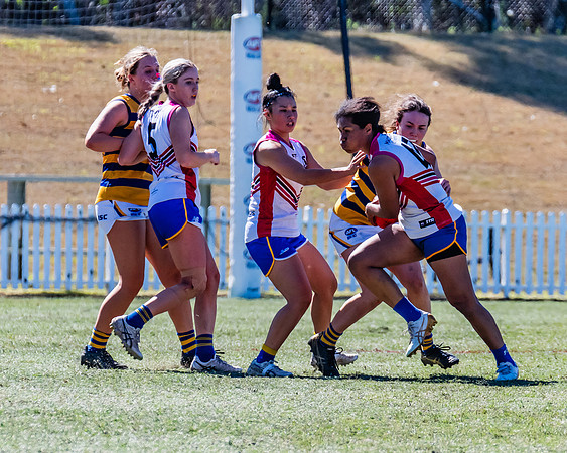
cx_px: 439
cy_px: 251
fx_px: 11788
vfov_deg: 2.2
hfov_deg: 2.8
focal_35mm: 703
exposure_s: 1/1600
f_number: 8
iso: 800
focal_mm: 330
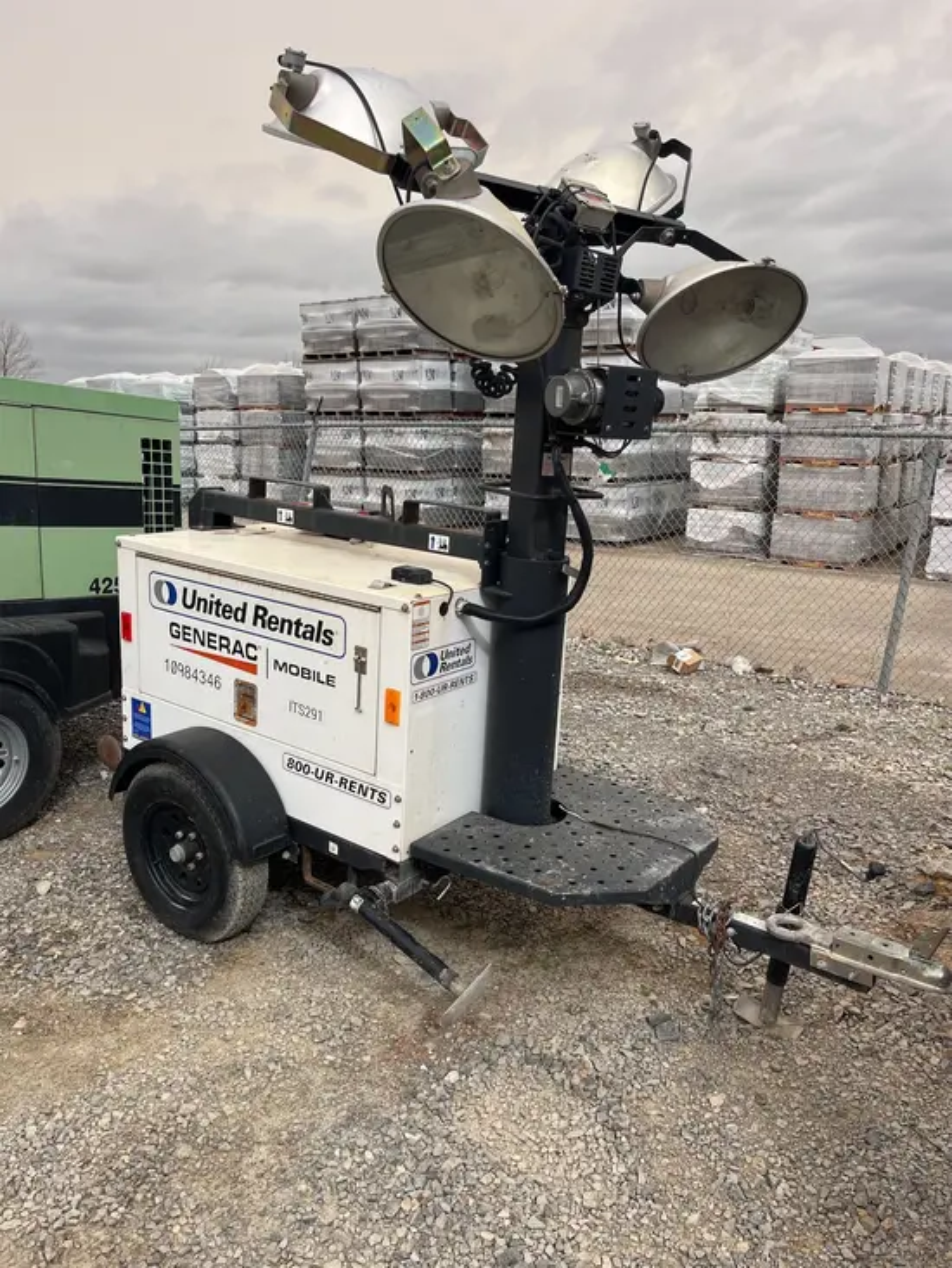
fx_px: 953
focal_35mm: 26
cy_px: 634
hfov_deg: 53.1
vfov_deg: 67.3
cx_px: 476
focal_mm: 5.1
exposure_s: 1/2410
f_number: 1.6
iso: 50
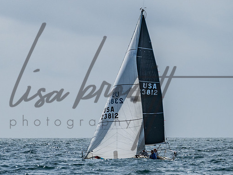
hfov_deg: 5.6
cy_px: 70
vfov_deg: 4.2
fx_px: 2403
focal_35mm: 357
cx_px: 115
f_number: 6.3
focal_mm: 140
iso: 200
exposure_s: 1/4000
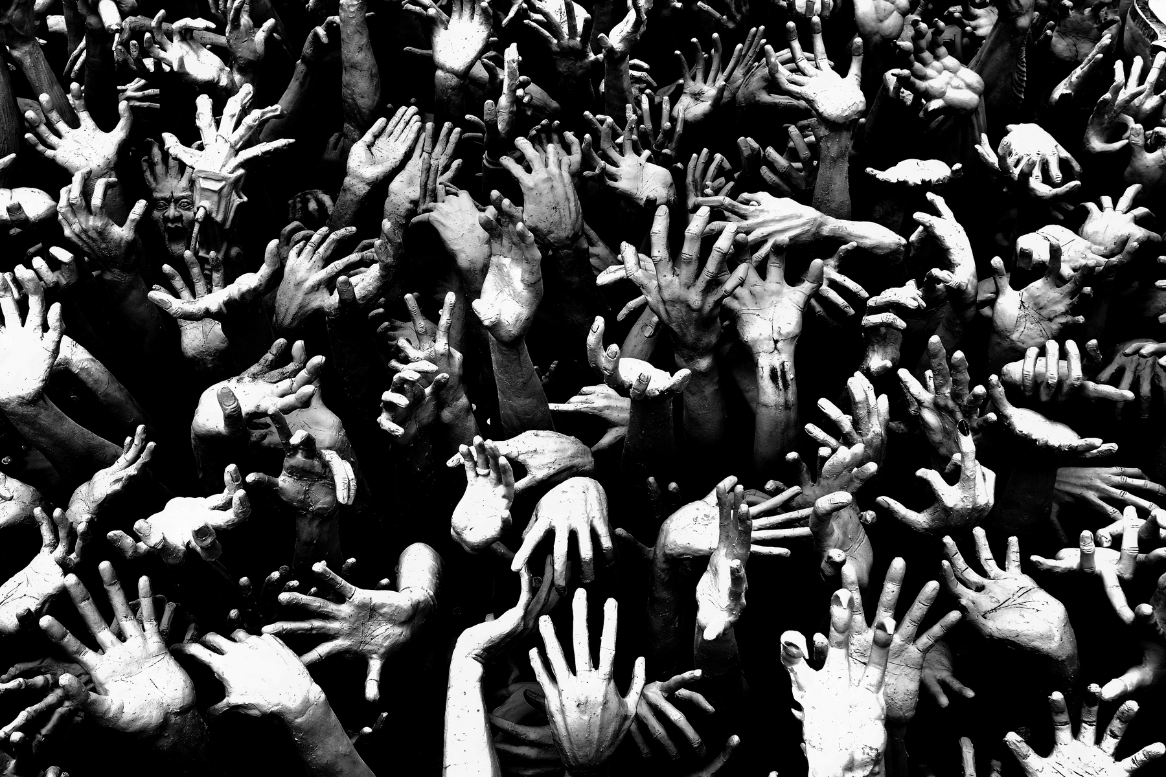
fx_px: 1166
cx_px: 583
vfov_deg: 36.9
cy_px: 388
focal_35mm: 36
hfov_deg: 53.1
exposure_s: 1/400
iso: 200
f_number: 8
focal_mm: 24
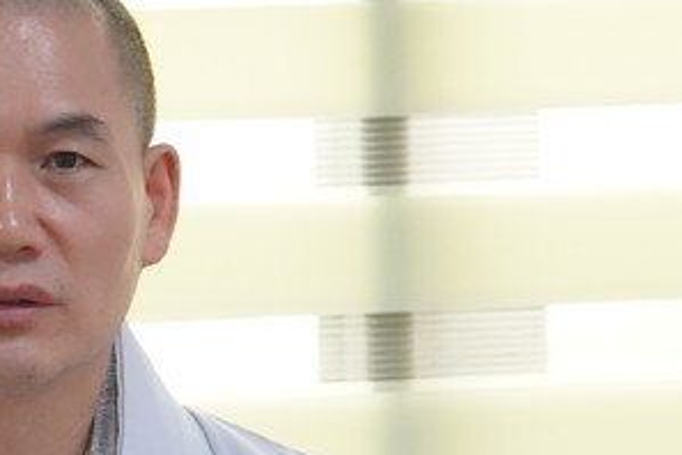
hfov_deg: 4.0
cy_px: 533
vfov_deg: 2.6
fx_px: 9824
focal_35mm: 519
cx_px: 16
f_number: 5.6
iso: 4000
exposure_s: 1/200
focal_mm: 107
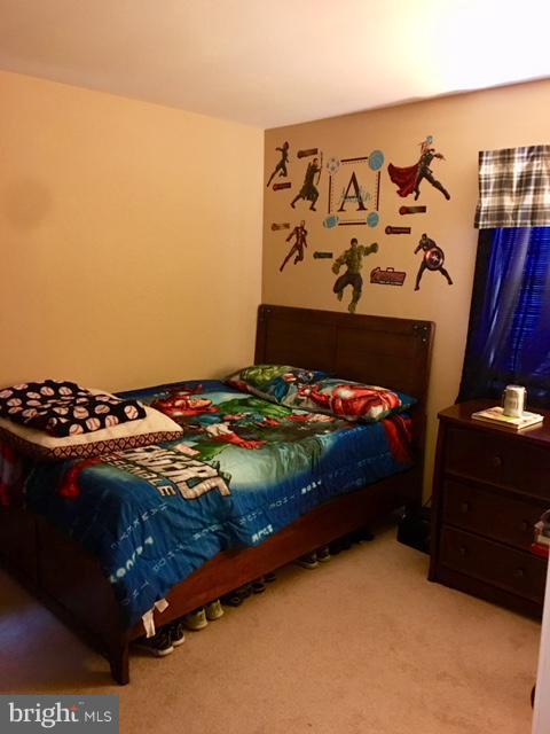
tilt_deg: -9.4
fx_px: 614
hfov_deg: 48.2
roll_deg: -1.2
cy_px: 367
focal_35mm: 29
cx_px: 275
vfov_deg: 61.7
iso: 160
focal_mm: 4.15
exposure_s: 1/4
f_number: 2.2
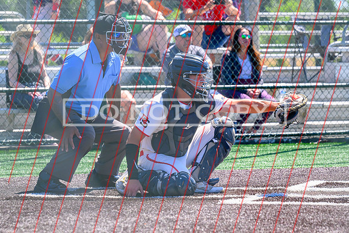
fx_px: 2049
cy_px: 148
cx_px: 195
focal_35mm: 211
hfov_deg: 9.7
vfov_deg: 6.5
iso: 1100
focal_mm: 160
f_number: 5
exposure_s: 1/3200
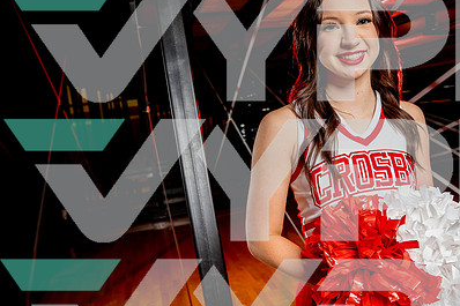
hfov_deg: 53.6
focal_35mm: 35
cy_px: 181
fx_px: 447
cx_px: 298
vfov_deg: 37.7
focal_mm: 24
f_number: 4.5
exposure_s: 1/250
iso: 400
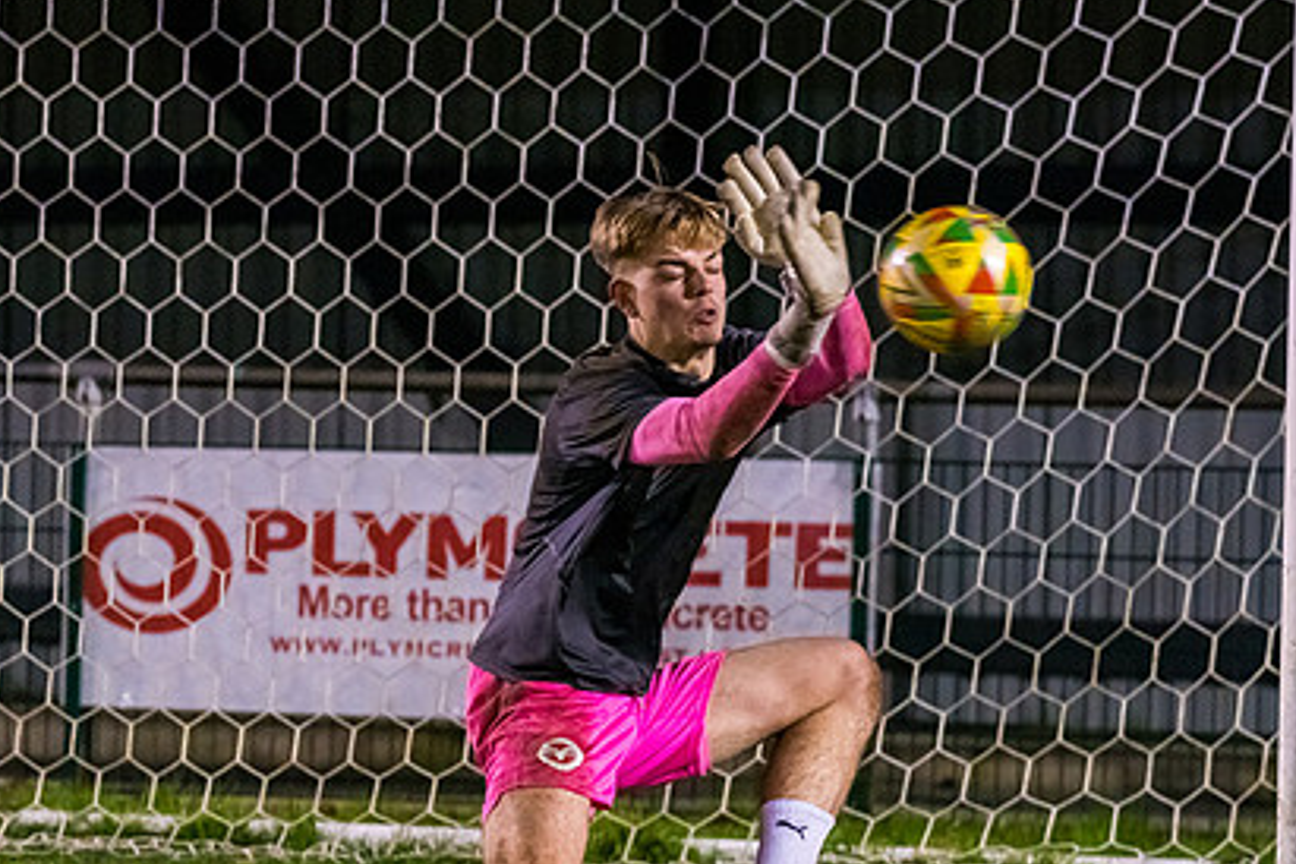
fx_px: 9287
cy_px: 745
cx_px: 380
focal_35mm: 258
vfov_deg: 5.3
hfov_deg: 8.0
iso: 2000
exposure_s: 1/640
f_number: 2.8
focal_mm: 135
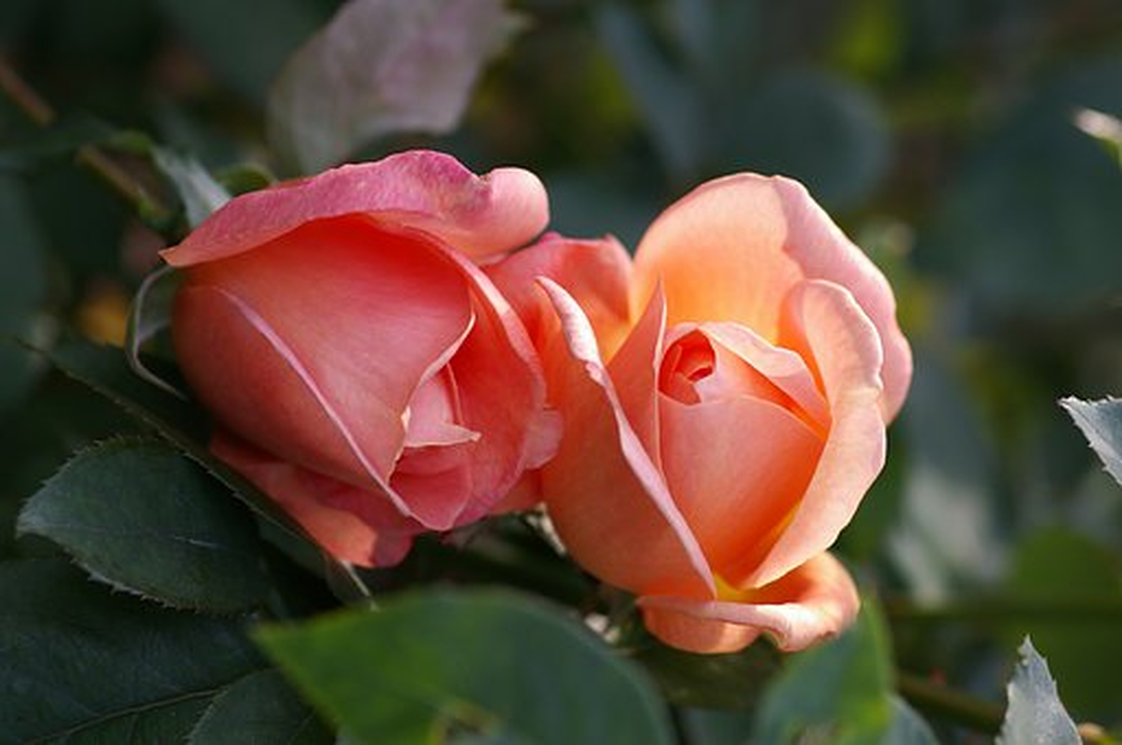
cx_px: 561
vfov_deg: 9.1
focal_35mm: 150
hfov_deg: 13.7
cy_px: 372
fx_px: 4669
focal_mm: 100
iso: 200
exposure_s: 1/250
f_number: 5
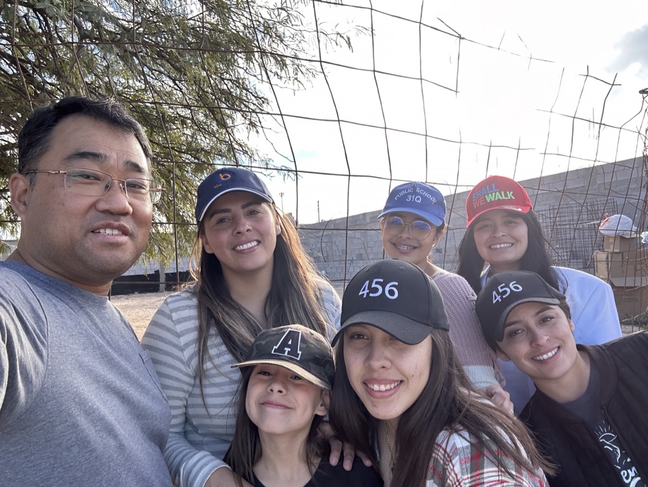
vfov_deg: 58.9
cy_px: 244
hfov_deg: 73.9
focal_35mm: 23
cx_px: 324
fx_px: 431
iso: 25
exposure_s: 1/216
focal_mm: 2.69
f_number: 1.9
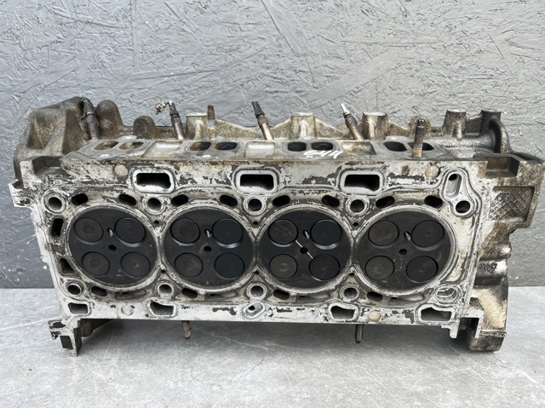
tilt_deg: -4.3
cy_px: 204
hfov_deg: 67.3
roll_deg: +1.5
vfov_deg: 53.0
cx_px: 272
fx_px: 409
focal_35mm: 26
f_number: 1.6
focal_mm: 5.1
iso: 50
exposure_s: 1/122
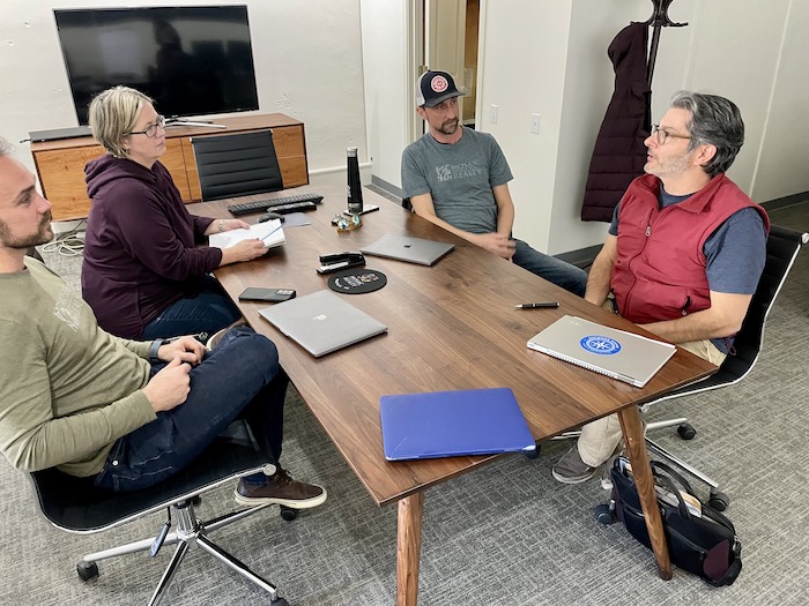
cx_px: 404
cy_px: 303
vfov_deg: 53.1
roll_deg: +1.3
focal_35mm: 26
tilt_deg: -25.1
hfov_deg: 67.3
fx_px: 608
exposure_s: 1/60
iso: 400
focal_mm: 4.2
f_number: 1.6
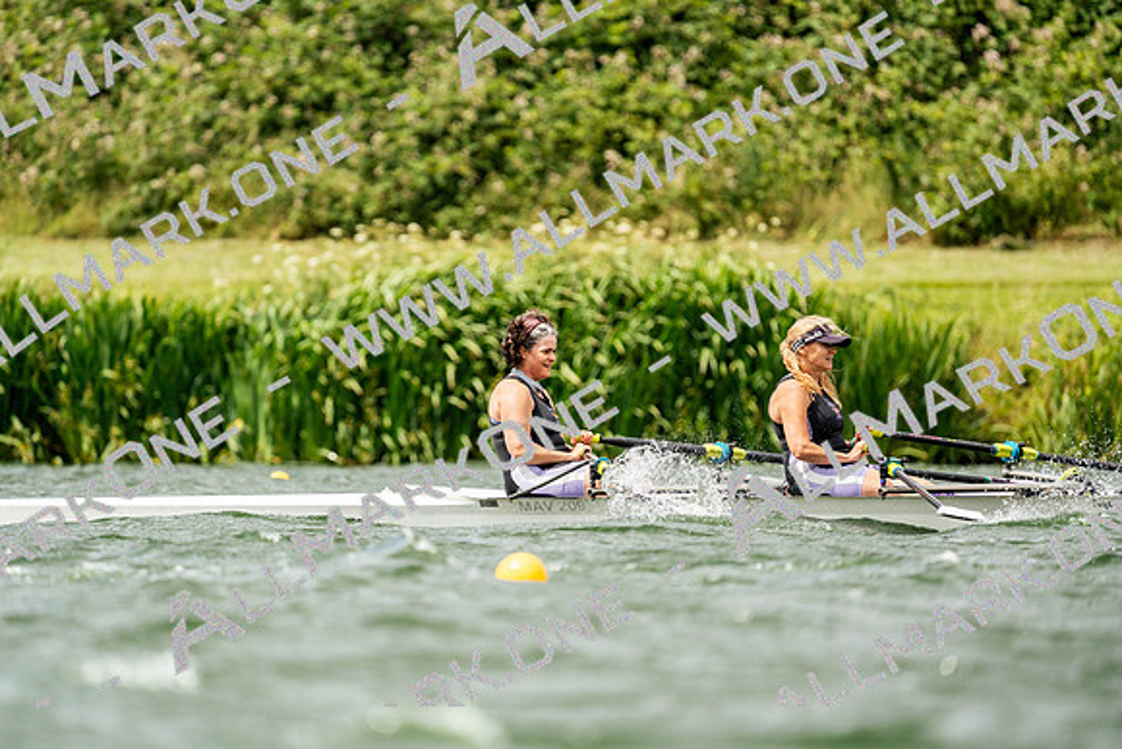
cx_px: 561
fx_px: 18703
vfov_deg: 2.3
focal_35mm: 600
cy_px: 374
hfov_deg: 3.4
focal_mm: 600
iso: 500
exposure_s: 1/2000
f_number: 6.3
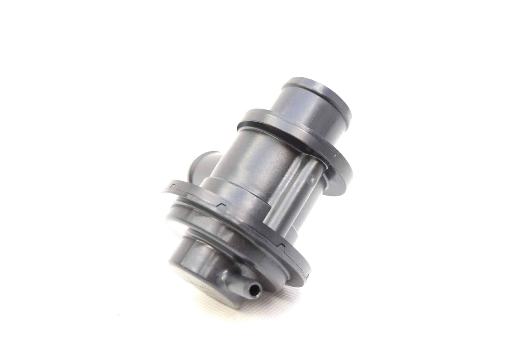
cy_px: 177
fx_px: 707
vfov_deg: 28.1
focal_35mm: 48
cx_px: 265
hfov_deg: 41.1
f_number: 5
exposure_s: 1/100
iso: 400
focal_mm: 32
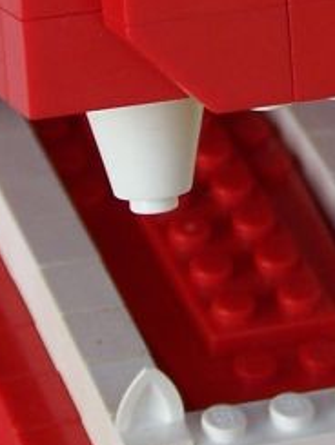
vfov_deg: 7.0
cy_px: -94
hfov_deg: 5.3
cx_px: 233
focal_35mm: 280
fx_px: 3610
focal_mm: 11.1
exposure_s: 1/125
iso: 80
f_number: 3.2
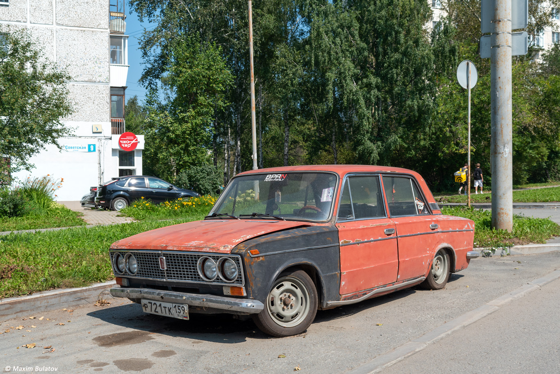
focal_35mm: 36
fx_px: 560
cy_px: 187
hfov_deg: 53.1
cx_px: 280
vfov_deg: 36.9
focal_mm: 24
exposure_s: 1/320
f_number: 9
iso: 100
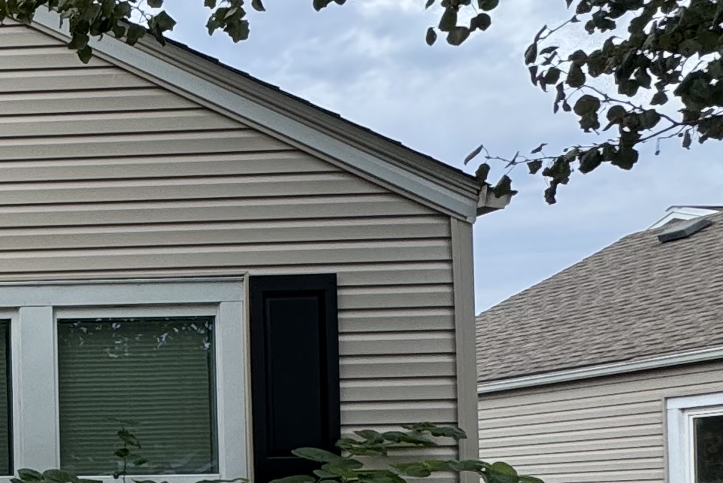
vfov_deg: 21.2
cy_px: 522
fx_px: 1225
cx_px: -546
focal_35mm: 61
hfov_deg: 22.0
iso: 40
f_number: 2.2
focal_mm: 2.22
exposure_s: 1/625
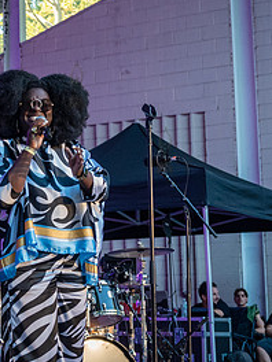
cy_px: 150
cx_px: -102
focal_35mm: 105
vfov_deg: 18.7
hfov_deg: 13.5
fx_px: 1100
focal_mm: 48
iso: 4000
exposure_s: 1/320
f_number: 3.5
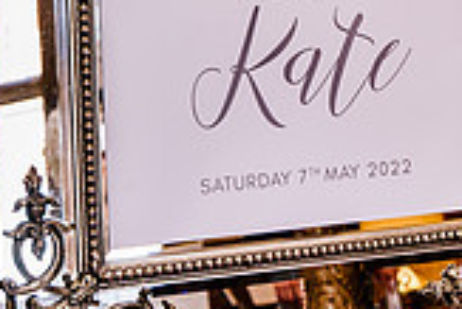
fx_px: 1670
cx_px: 354
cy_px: -118
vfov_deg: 10.3
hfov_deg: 15.7
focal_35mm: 130
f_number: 4
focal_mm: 35
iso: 800
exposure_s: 1/100
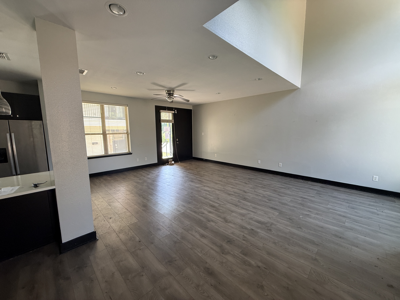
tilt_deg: -6.8
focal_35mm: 14
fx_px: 162
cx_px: 200
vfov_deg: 85.7
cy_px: 150
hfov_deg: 102.1
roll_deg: +0.2
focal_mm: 2.22
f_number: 2.2
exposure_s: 1/99
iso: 160
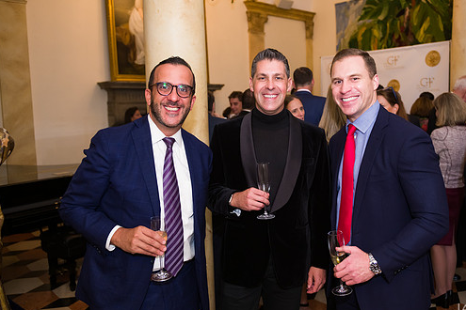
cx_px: 270
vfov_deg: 38.9
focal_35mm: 34
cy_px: 152
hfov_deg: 55.5
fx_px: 440
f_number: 3.2
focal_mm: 29
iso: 1000
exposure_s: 1/125
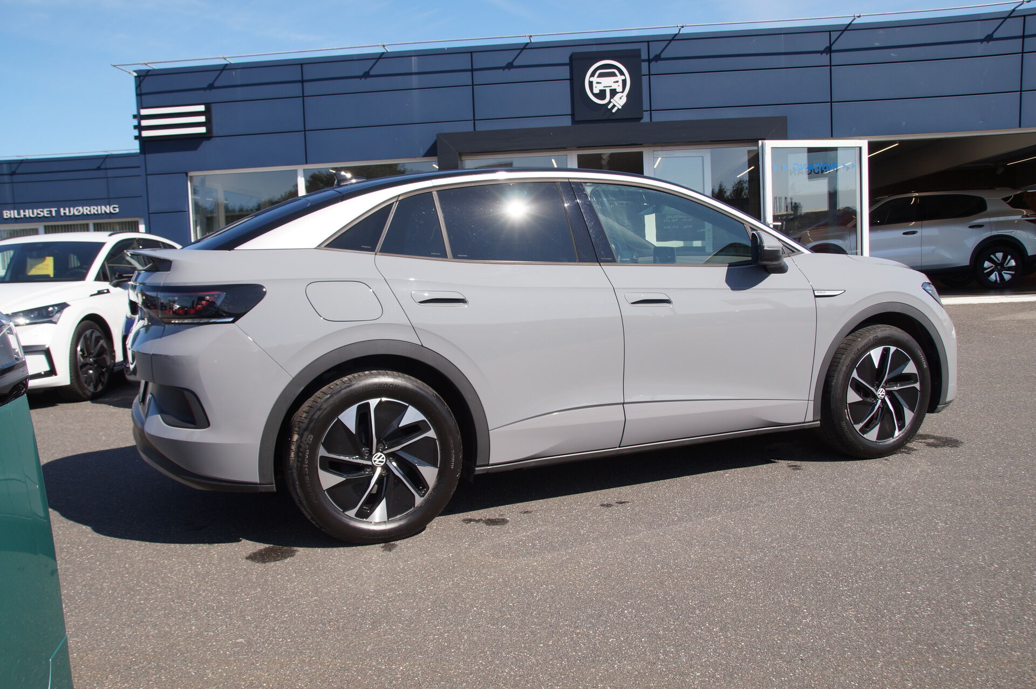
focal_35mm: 33
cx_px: 518
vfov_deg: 39.9
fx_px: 949
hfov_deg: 57.2
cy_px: 344
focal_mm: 22
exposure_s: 1/250
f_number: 8
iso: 100
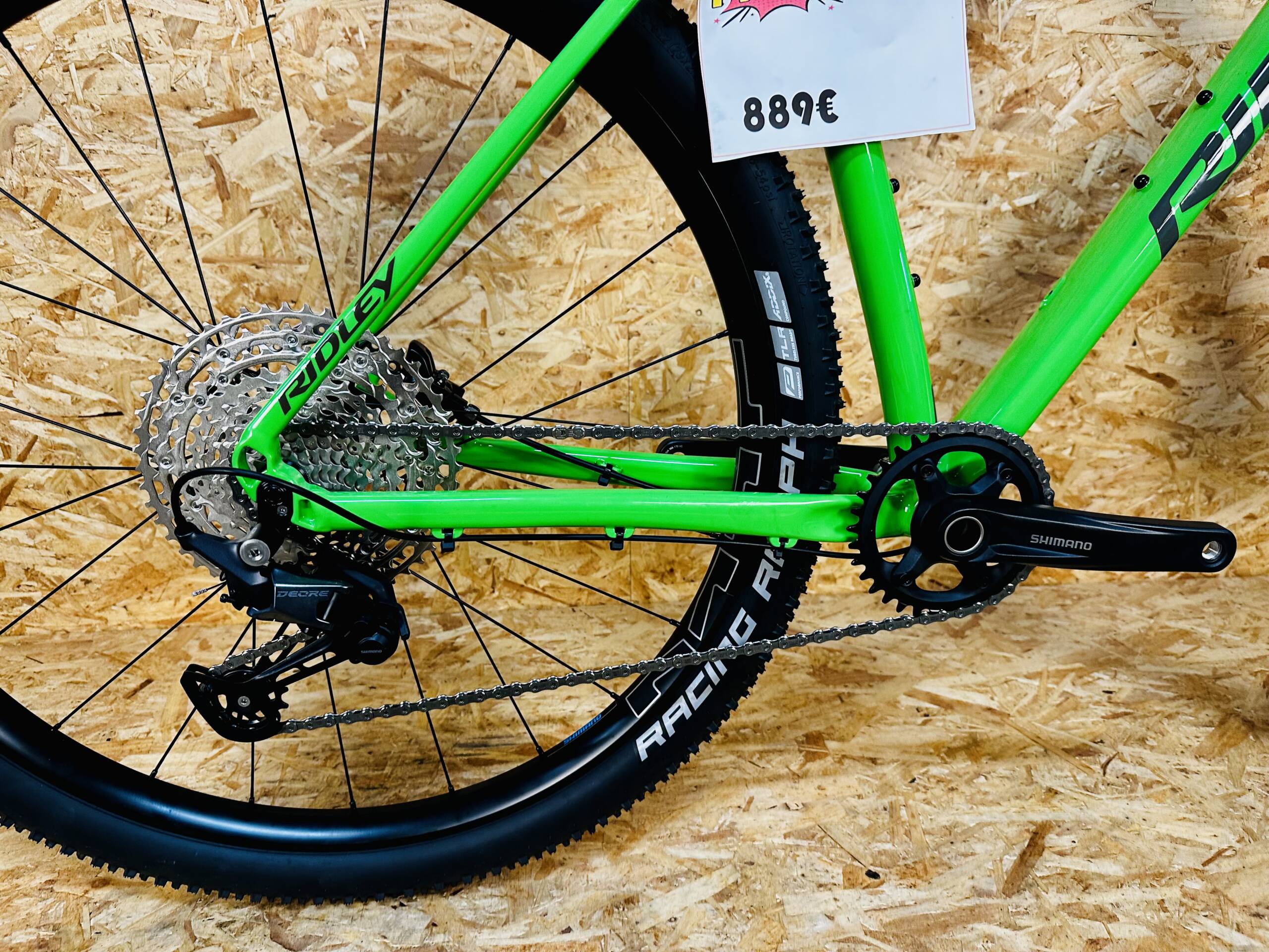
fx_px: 880
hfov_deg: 71.6
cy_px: 476
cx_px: 634
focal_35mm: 24
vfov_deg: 56.8
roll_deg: +0.9
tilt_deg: -21.3
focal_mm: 6.86
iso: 200
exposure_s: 1/50
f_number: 1.78
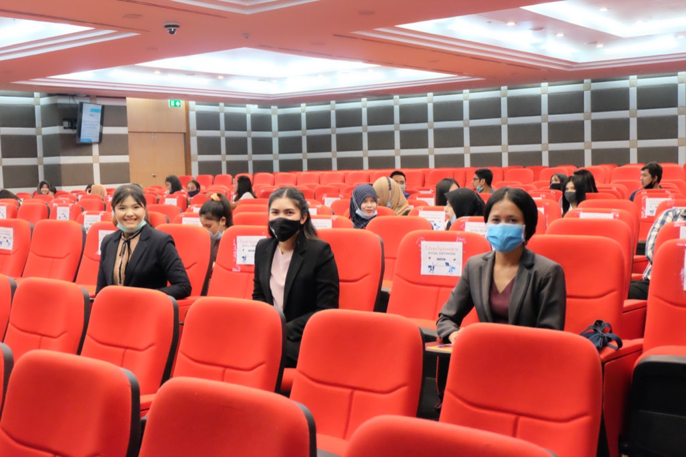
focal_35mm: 42
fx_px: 800
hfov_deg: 46.4
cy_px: 228
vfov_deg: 31.9
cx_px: 343
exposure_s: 1/120
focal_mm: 28.2
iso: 6400
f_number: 4.5
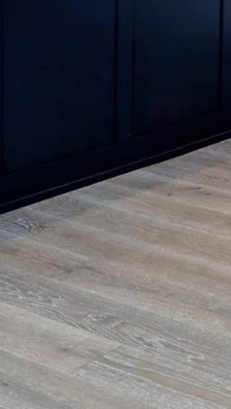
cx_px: 510
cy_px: -50
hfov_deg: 12.2
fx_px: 913
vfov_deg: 23.6
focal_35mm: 84
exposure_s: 1/120
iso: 50
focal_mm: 5.4
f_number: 1.8
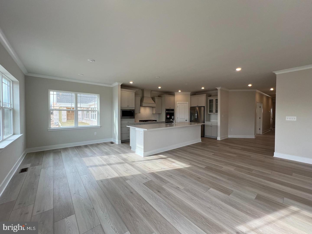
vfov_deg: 89.9
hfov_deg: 106.2
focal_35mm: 13
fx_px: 117
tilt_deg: -3.4
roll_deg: +0.0
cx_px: 156
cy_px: 117
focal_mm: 1.57
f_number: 1.8
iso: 40
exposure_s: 1/120
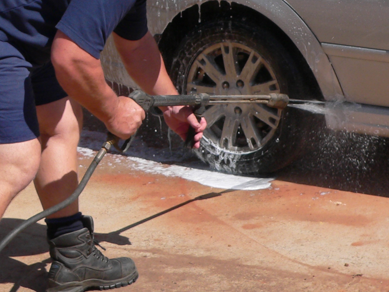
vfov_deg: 11.7
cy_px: -44
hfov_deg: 15.9
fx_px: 1393
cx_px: 137
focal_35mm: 124
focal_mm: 8.7
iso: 80
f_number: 4.6
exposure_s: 1/800
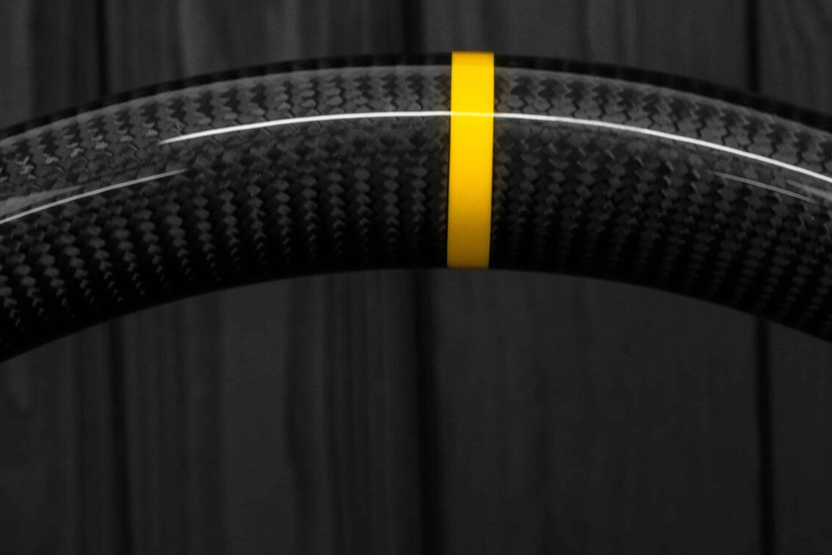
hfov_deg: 17.2
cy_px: 268
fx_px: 2753
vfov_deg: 11.5
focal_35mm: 119
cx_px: 459
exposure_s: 1/125
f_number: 6.3
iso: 500
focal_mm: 35
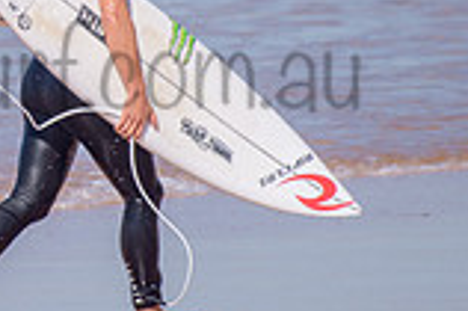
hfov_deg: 1.1
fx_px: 23830
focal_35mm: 1835
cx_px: 47
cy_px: 40
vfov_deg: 0.7
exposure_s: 1/2000
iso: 160
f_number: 5.6
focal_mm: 500
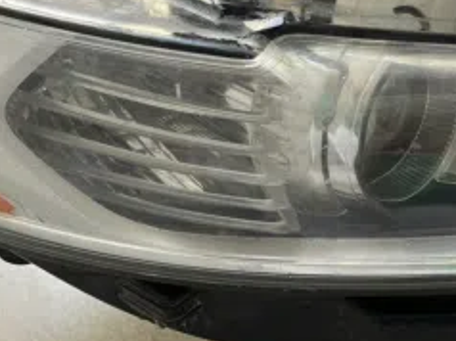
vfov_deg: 20.9
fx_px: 921
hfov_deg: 27.1
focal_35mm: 70
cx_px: 383
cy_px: 232
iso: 125
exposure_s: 1/121
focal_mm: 5.1
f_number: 1.6
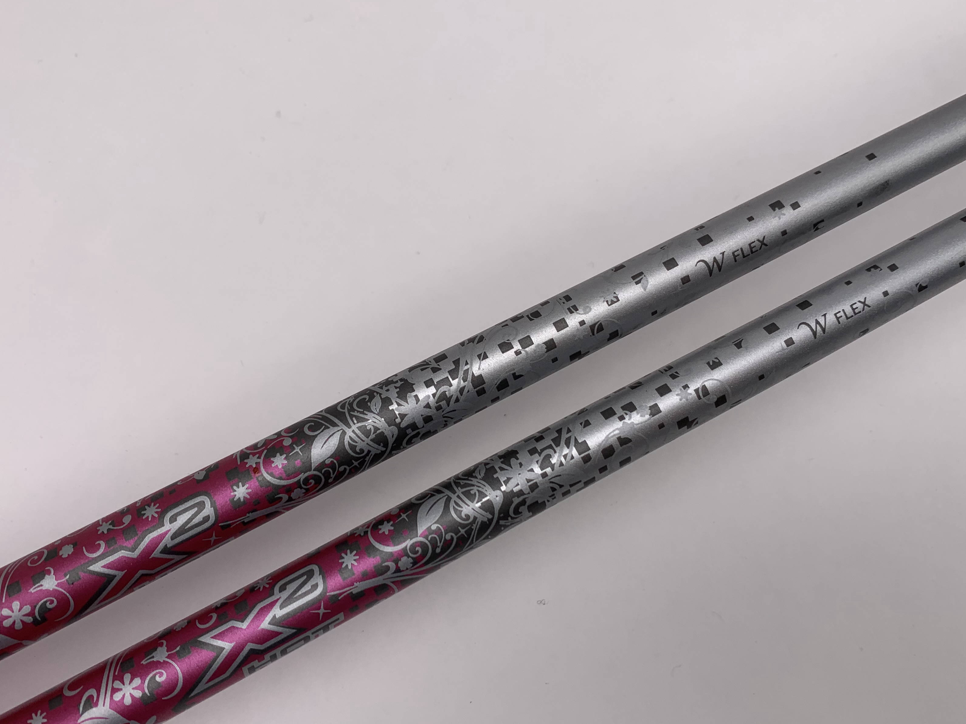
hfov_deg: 55.3
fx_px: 921
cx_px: 457
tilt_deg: -74.1
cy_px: 384
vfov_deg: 42.9
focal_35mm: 33
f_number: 1.8
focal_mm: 4.25
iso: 25
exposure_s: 1/334
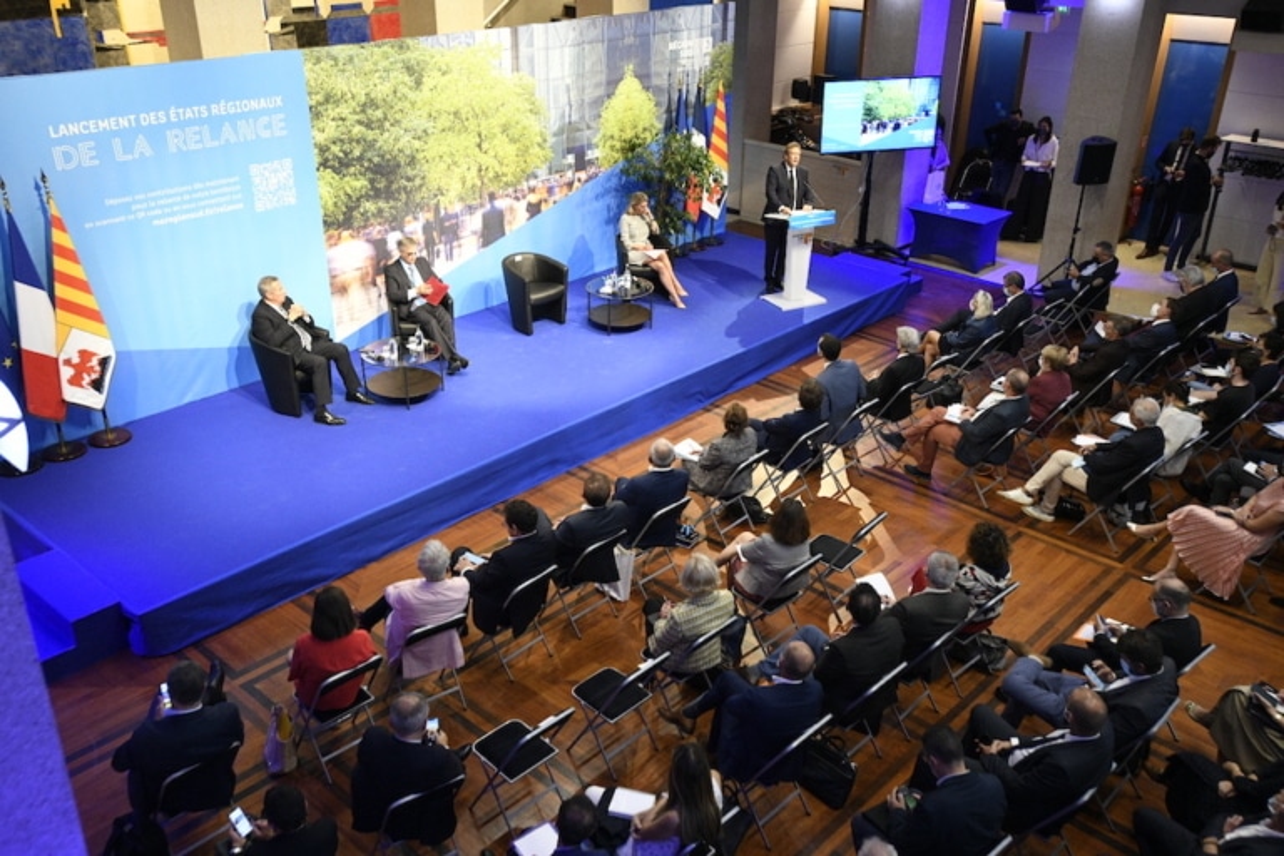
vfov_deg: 41.1
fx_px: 1141
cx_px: 642
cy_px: 428
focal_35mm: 32
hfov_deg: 58.7
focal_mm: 32
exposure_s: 1/90
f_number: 4.8
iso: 3200
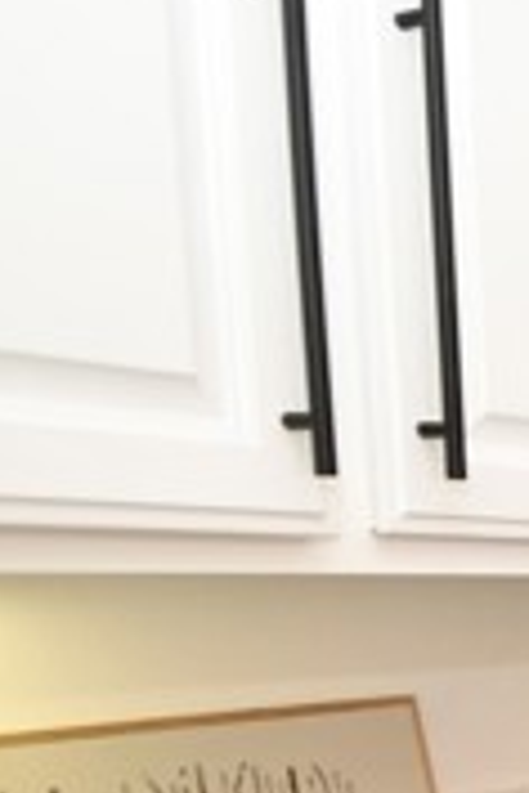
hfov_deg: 14.7
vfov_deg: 32.0
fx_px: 1278
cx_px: 1273
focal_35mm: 58
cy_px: 782
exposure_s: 1/60
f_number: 4
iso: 200
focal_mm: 11
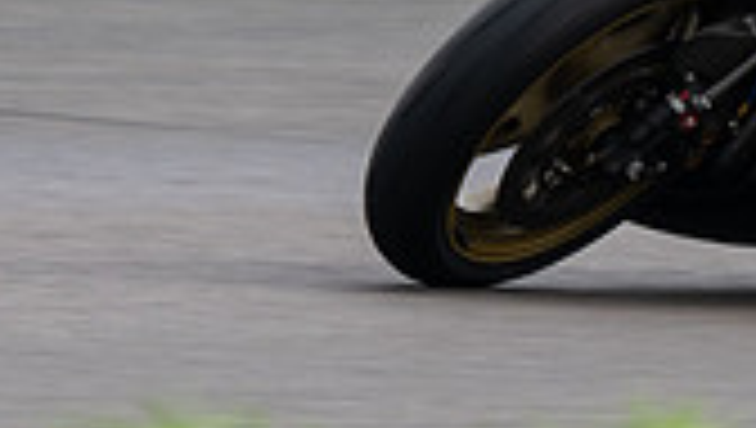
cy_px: 49
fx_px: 67079
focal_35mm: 3342
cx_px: 747
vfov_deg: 0.4
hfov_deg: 0.6
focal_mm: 600
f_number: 6.3
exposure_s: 1/500
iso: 200
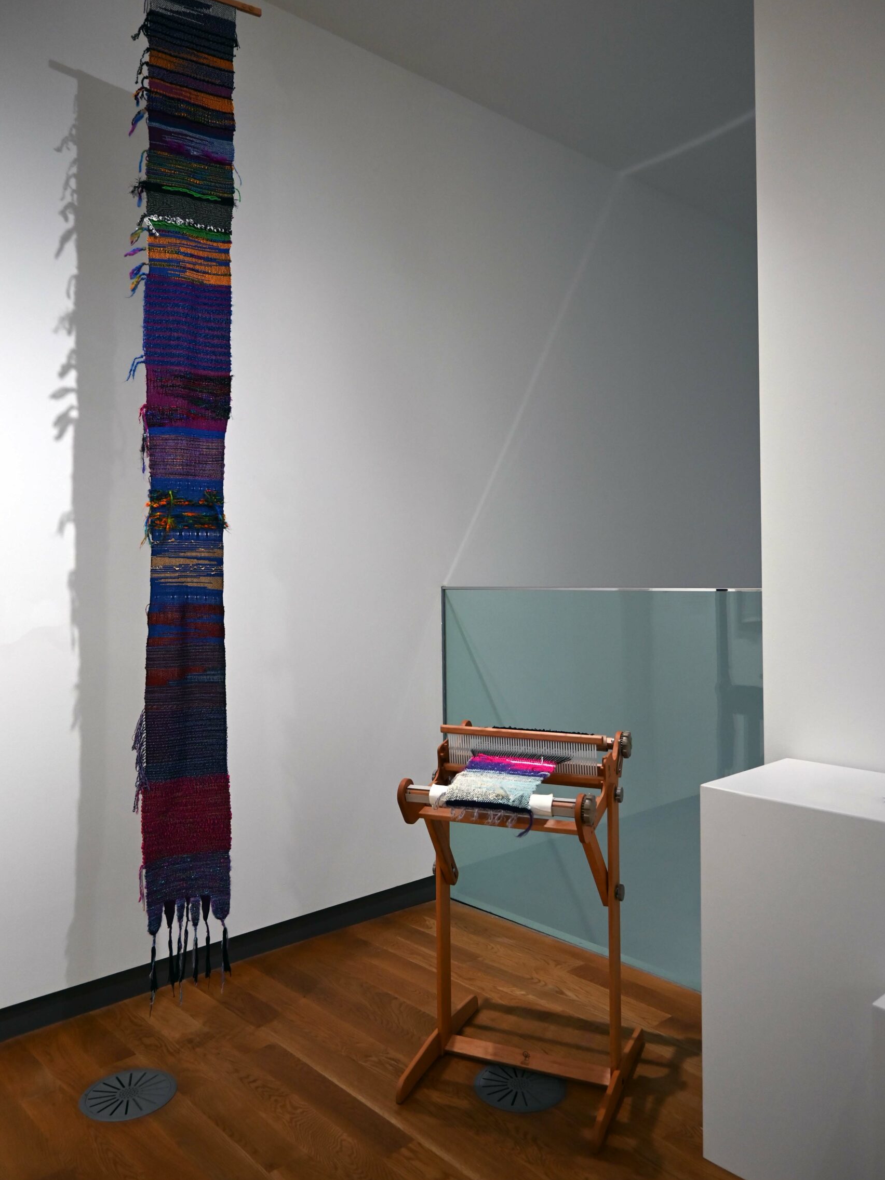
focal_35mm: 26
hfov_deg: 53.1
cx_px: 443
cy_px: 555
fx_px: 886
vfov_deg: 67.2
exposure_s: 1/125
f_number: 3.5
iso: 720
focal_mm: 16
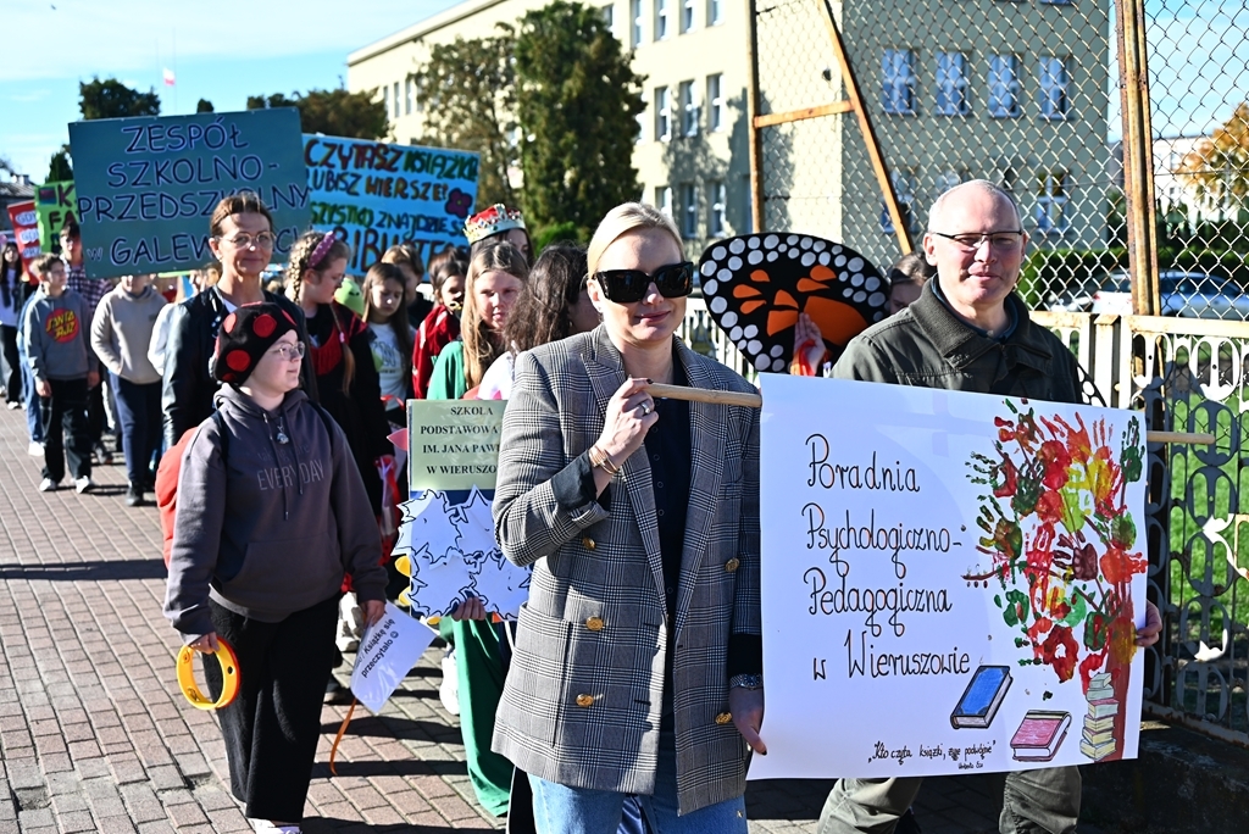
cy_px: 417
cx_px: 624
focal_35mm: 46
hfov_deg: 42.7
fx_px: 1597
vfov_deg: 29.3
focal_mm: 46
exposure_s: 1/800
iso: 320
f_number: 5.3
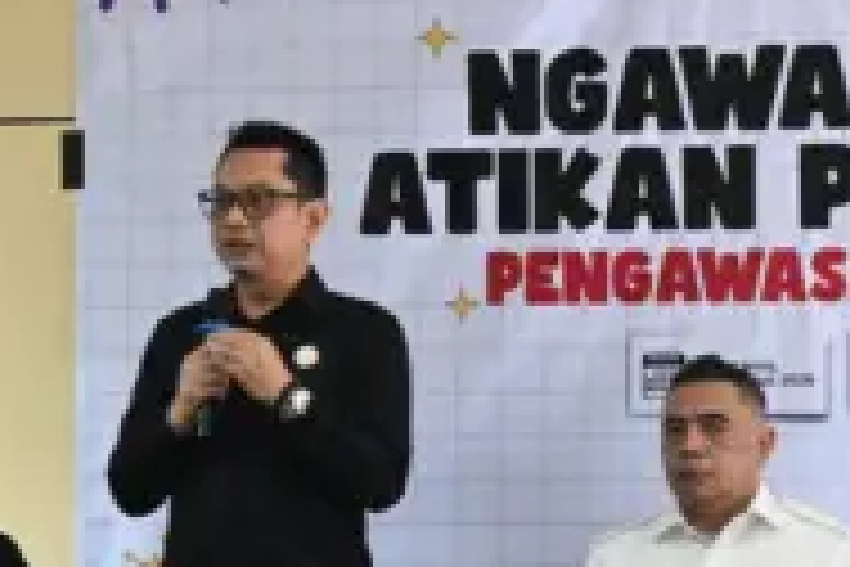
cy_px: 234
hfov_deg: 9.3
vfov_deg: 6.2
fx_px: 5218
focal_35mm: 221
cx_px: 720
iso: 5000
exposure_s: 1/60
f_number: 7.1
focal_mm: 62
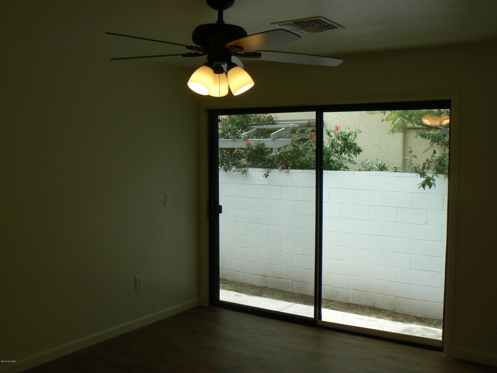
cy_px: 186
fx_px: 517
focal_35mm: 36
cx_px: 248
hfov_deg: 51.4
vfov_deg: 39.7
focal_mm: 6
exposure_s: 1/100
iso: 80
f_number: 5
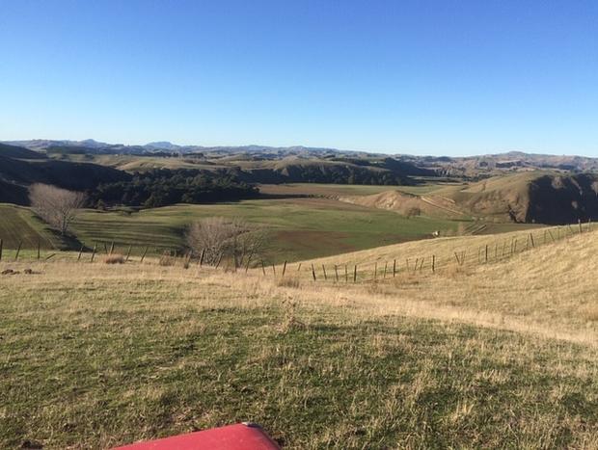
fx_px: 502
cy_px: 225
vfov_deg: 48.3
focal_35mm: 29
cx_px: 299
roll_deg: -3.1
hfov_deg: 61.6
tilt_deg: -8.9
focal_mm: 4.15
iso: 32
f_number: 2.2
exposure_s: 1/1580
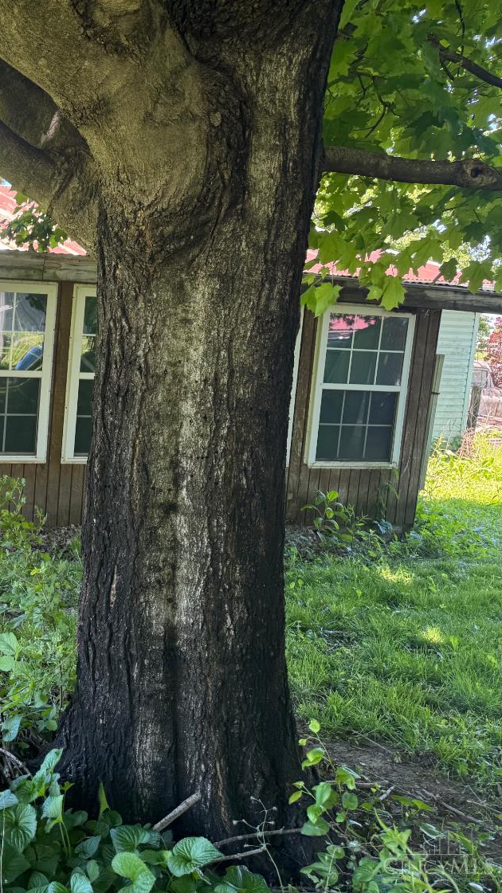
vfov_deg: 56.6
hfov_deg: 29.3
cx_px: -92
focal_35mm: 35
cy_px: 446
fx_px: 829
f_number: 1.78
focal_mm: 6.76
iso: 64
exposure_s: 1/197
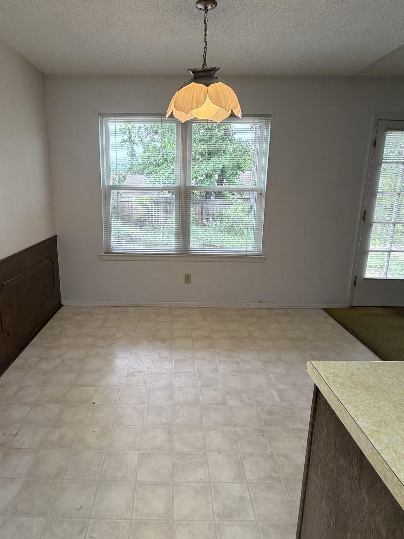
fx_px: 327
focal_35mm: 21
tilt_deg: -13.2
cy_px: 257
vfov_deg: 78.9
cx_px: 168
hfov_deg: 63.1
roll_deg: -0.9
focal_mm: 2.22
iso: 200
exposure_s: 1/120
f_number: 2.2
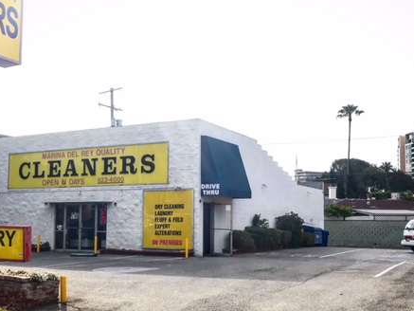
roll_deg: +0.3
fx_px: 490
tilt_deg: +3.2
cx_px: 208
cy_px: 190
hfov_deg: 45.8
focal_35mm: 41
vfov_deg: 35.0
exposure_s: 1/1773
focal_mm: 3.99
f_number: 1.8
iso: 20
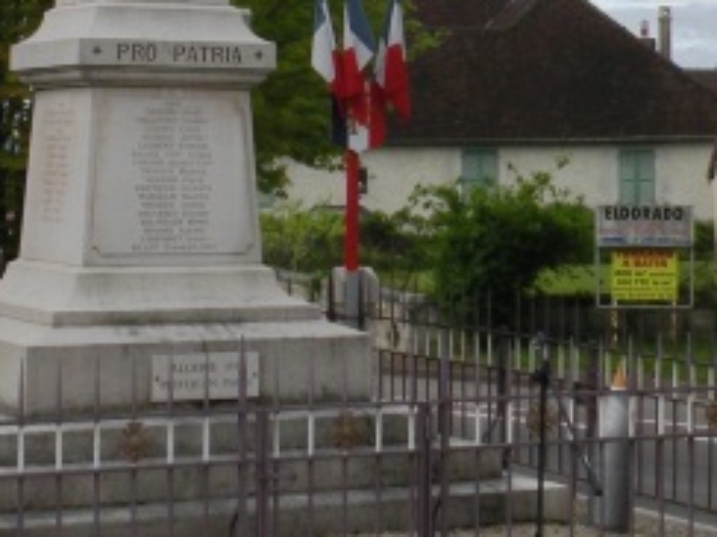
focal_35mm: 108
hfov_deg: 18.2
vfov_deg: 13.5
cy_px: -35
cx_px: 455
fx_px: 2237
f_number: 7.1
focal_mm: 5.8
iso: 64
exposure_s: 1/289
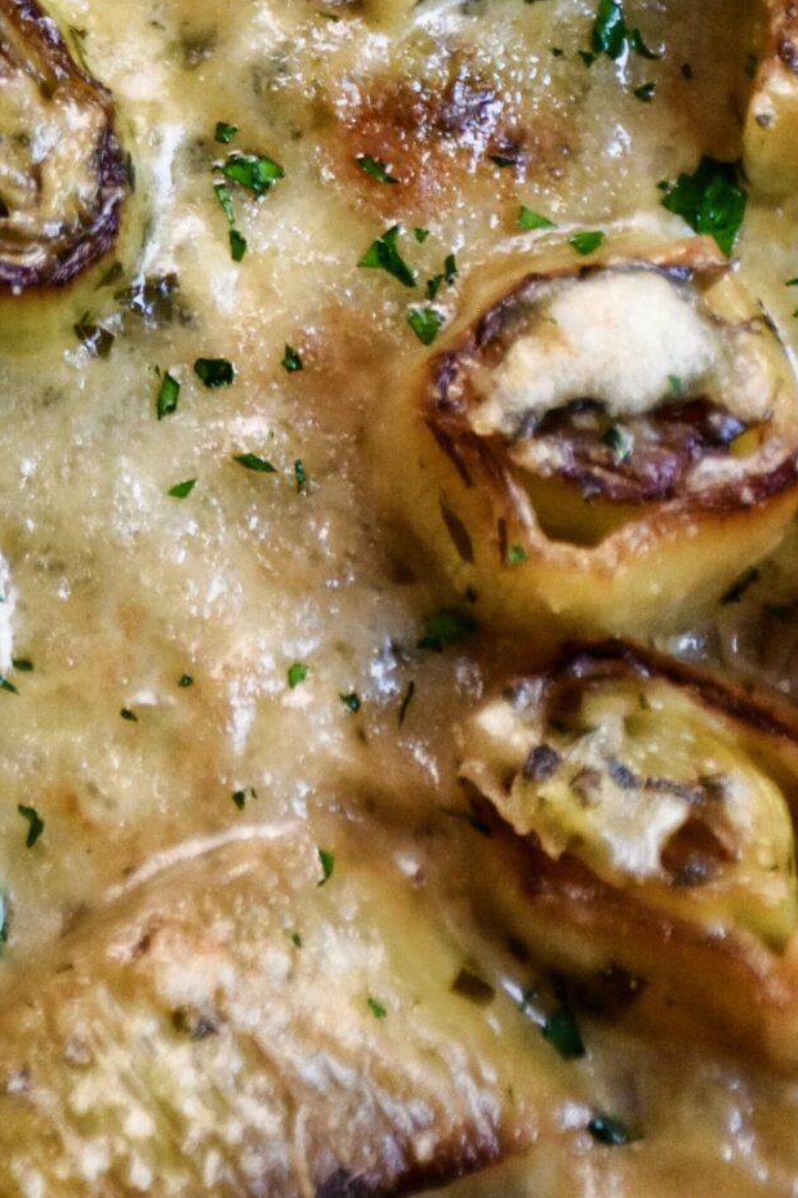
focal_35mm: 279
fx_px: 9279
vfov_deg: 7.3
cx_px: -169
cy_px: -503
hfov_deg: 4.9
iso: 1000
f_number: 5
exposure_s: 1/50
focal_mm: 60
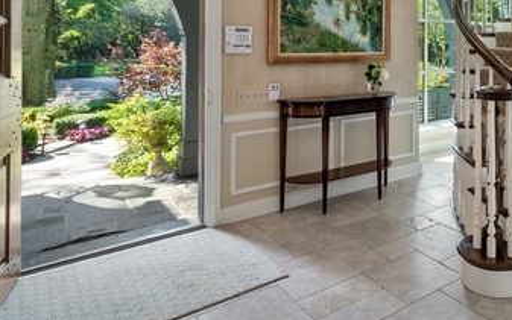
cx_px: 410
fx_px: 405
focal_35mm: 29
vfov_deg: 40.5
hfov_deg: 59.5
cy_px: 43
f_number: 9.5
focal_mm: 10
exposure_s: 1/4
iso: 200
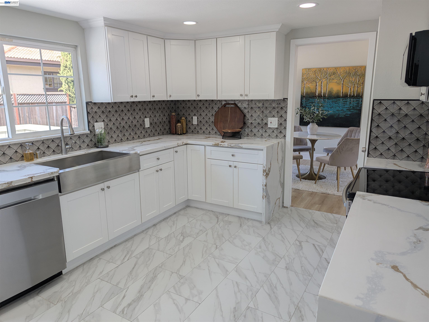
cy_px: 161
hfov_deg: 71.6
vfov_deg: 56.9
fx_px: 298
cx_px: 214
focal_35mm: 24
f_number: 1.68
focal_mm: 6.9
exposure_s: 1/191
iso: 22
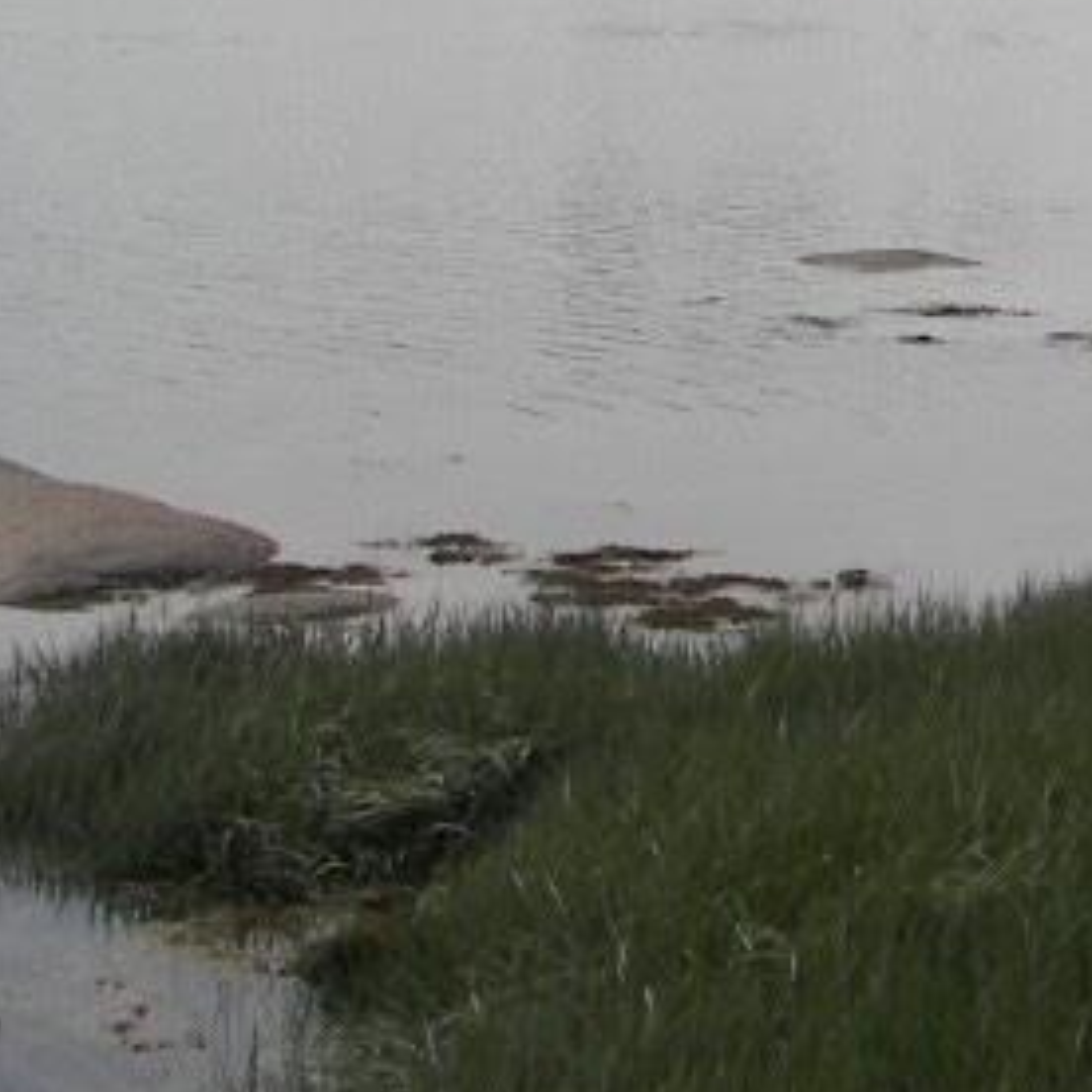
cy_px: -63
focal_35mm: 118
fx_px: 4211
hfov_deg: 14.3
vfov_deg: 14.5
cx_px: 1361
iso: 50
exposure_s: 1/500
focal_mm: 6
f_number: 4
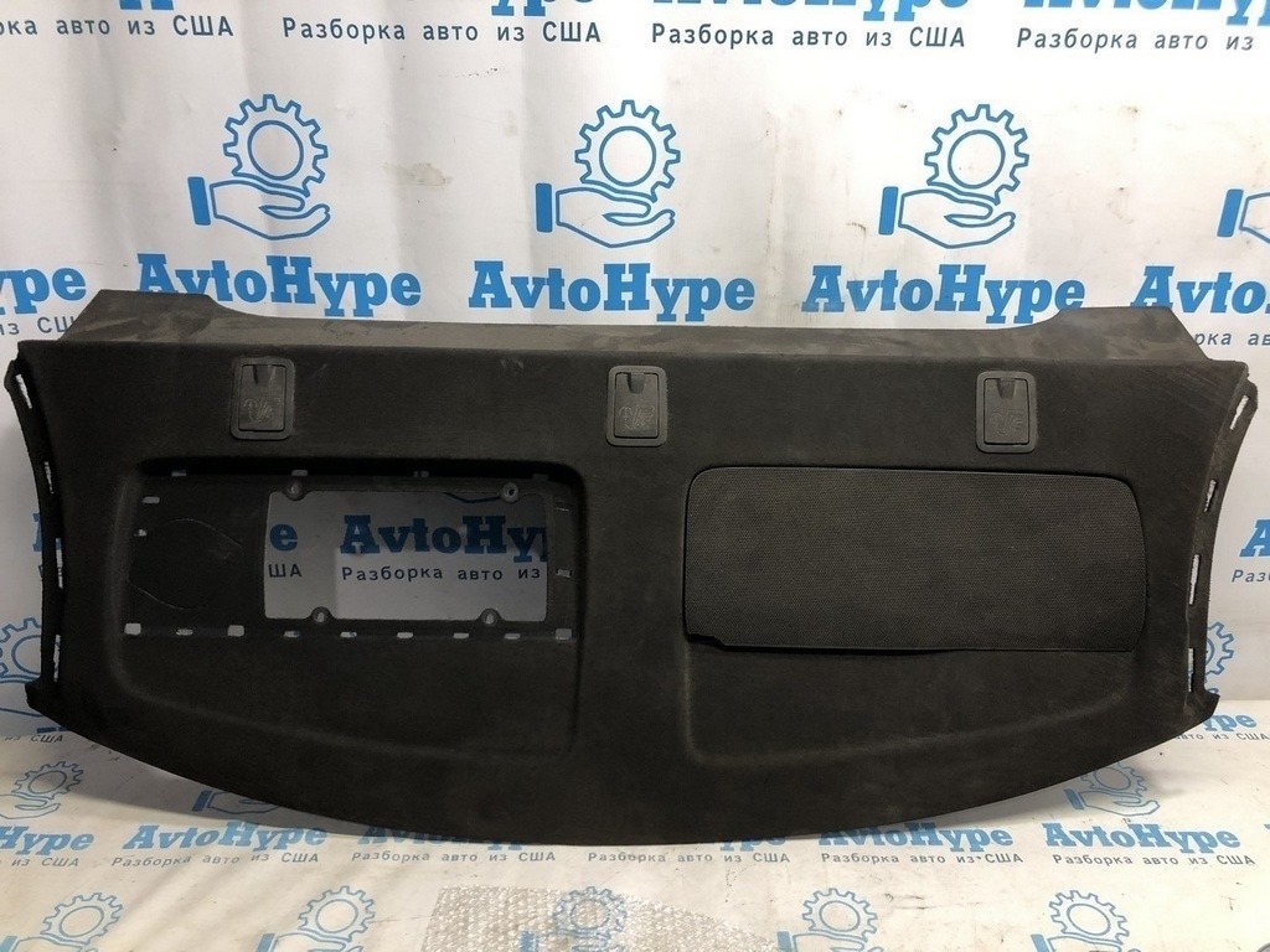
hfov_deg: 63.4
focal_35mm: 28
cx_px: 635
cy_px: 476
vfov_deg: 49.7
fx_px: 1027
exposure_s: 1/33
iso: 40
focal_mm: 4
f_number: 1.8
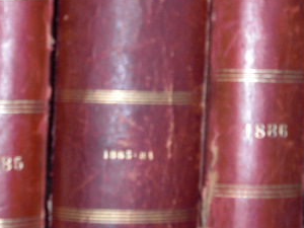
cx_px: 101
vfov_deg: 13.2
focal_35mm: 111
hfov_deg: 17.7
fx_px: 975
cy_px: 2
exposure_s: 1/60
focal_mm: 9.1
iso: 200
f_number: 3.4
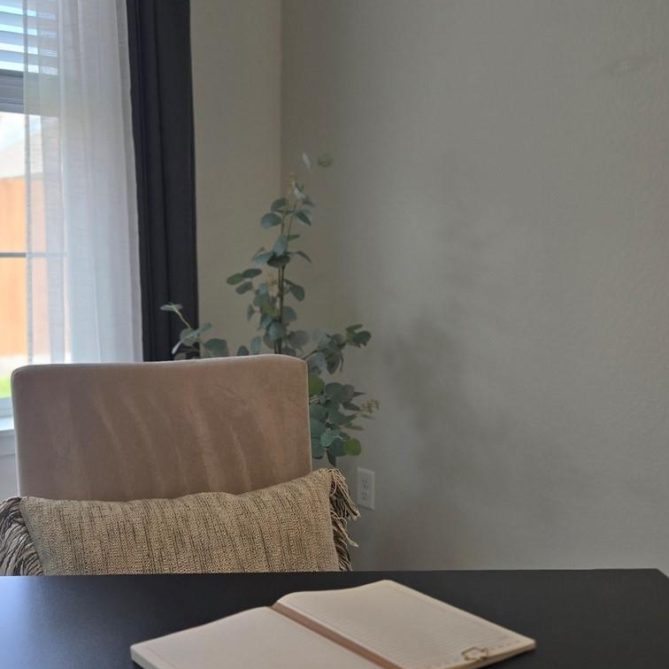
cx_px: 276
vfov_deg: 38.8
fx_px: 940
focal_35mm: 43
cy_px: 442
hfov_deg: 39.0
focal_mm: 5.4
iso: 32
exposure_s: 1/120
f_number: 1.8
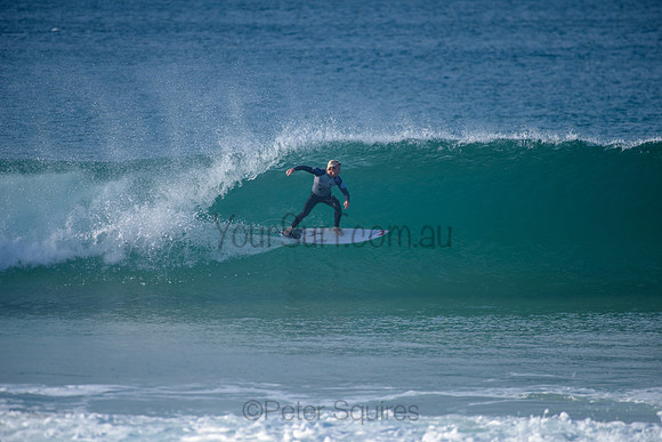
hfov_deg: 4.0
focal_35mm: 515
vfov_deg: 2.7
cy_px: 221
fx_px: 9468
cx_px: 331
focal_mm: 500
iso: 400
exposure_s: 1/2000
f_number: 5.6
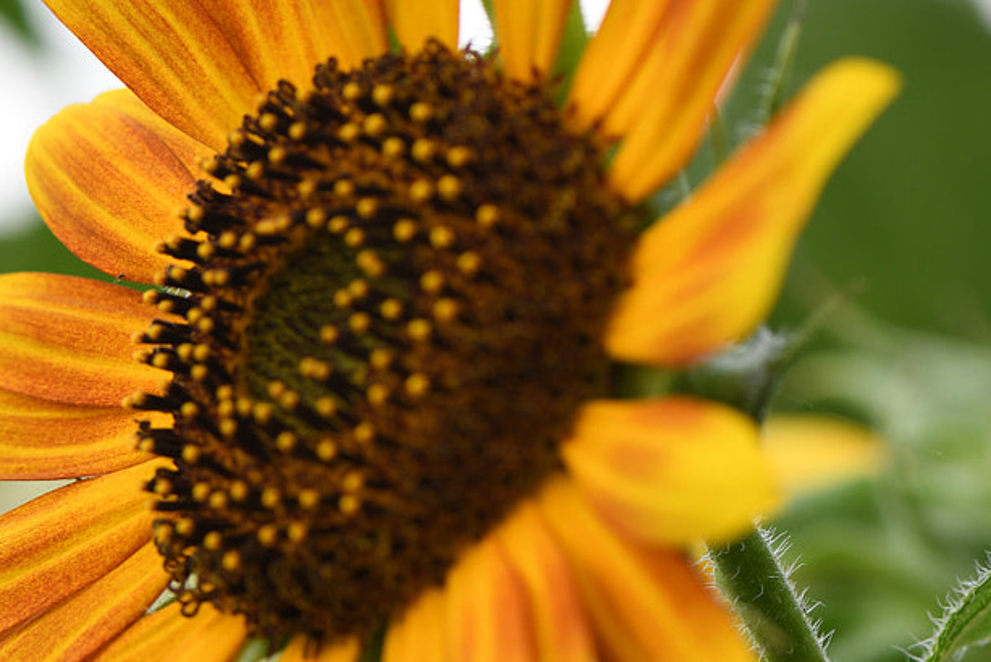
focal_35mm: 274
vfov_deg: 5.0
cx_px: 273
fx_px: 7544
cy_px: 277
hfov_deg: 7.5
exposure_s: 1/100
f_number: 9
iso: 200
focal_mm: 105
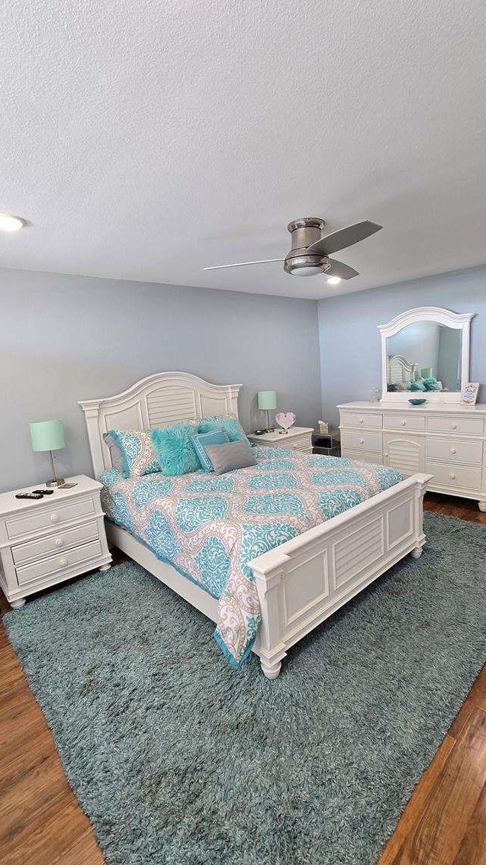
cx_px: 280
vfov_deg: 103.0
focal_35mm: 15
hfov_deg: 70.1
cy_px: 437
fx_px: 344
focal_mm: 2.2
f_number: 2.2
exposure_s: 1/60
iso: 80
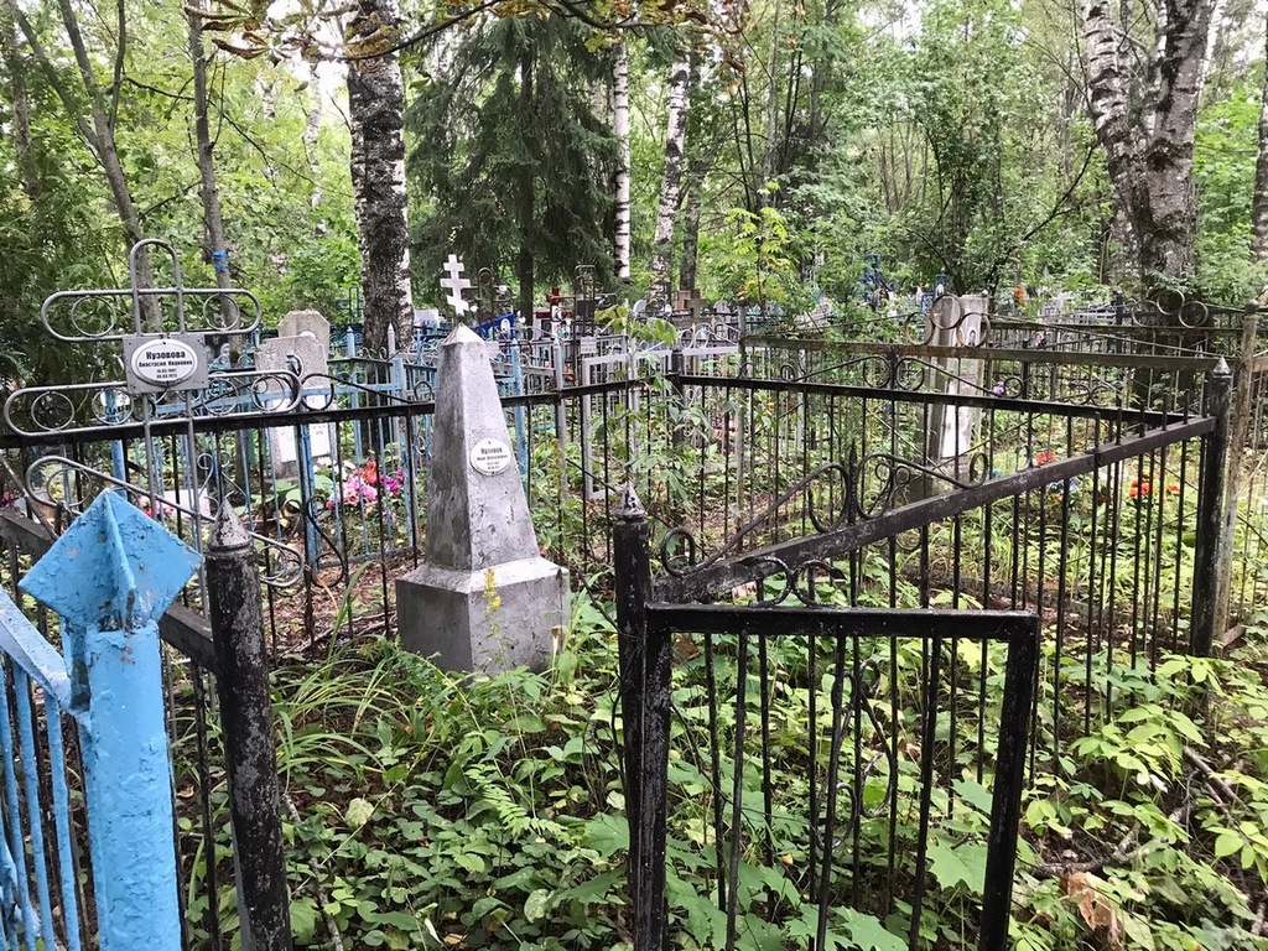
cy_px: 476
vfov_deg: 49.7
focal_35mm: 28
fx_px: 1026
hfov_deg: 63.4
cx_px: 634
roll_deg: -0.9
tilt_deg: -11.8
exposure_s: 1/33
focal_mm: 3.99
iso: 32
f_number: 1.8
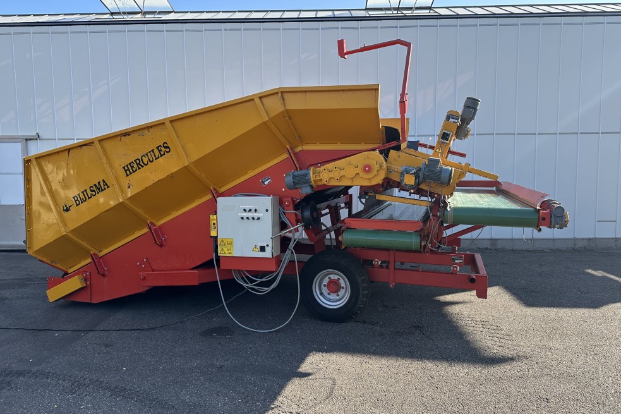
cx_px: 314
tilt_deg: -5.0
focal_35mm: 26
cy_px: 199
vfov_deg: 49.5
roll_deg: +0.8
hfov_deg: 69.4
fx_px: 448
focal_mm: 6.86
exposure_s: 1/1029
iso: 80
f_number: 1.78
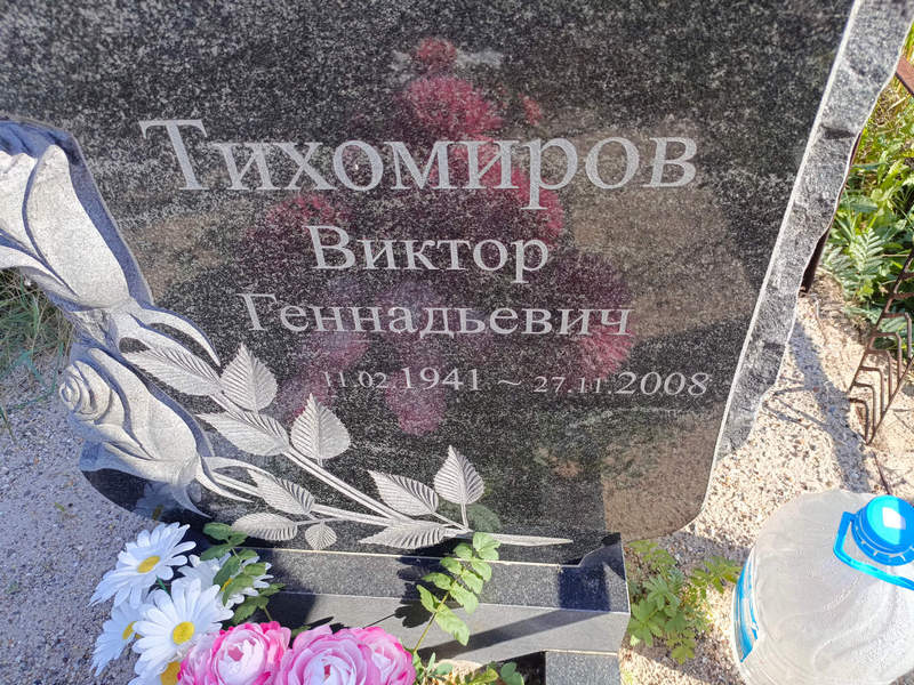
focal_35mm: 25
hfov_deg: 69.4
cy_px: 342
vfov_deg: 54.9
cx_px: 457
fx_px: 660
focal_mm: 4.76
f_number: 1.69
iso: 112
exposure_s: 1/324
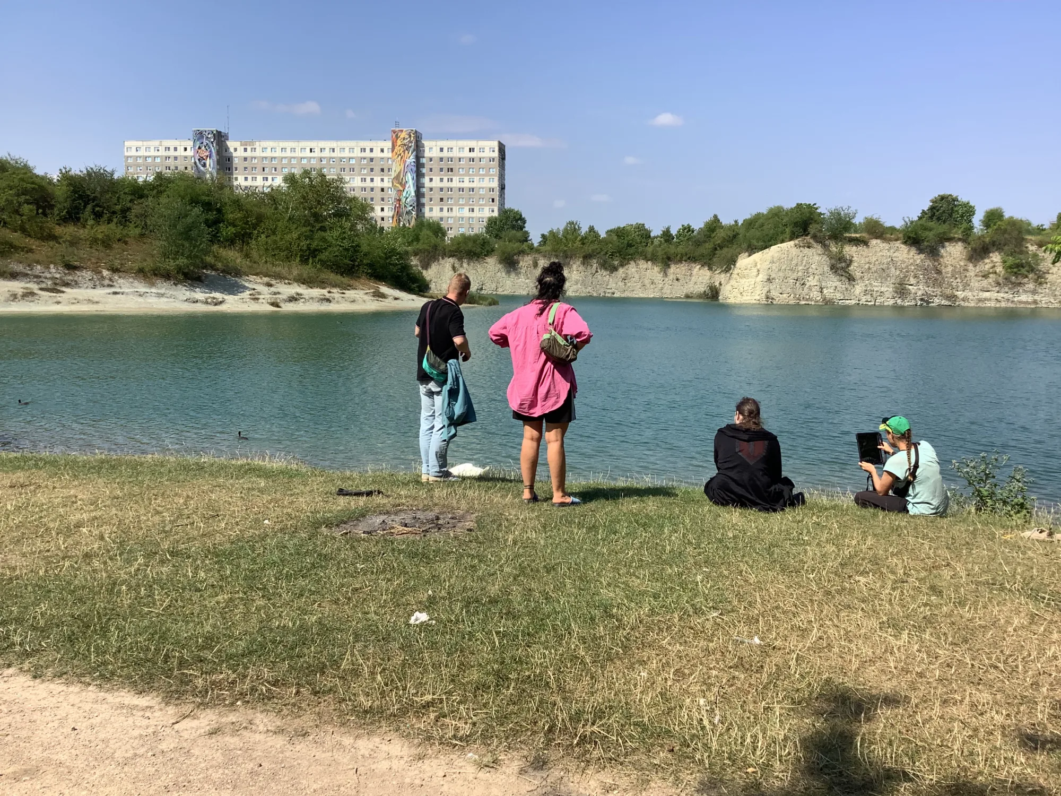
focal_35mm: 31
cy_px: 398
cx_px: 530
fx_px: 950
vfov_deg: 45.4
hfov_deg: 58.4
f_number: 2.4
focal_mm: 3.3
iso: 25
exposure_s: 1/1335
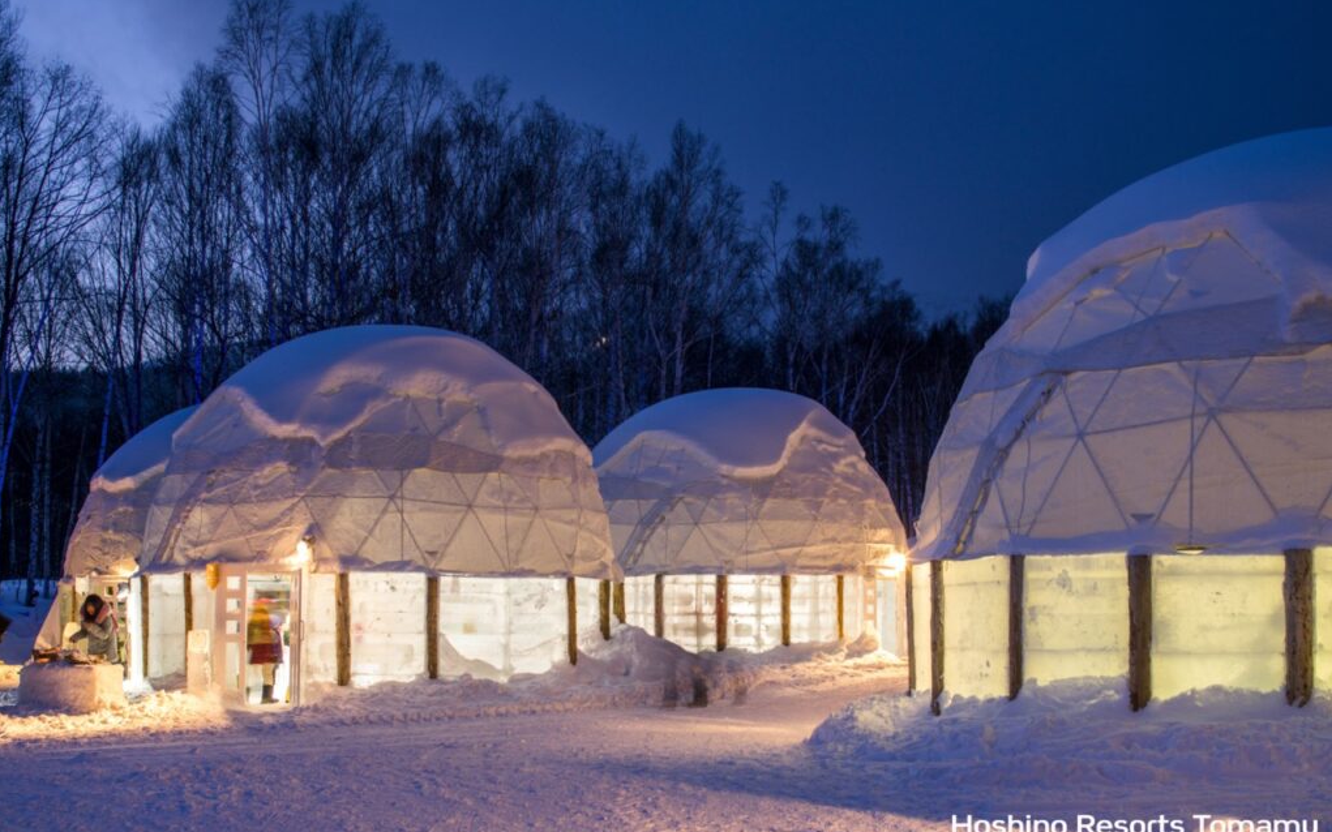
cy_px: 401
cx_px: 665
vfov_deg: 28.0
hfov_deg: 43.5
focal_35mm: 46
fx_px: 1670
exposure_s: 1
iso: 400
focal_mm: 45
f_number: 8
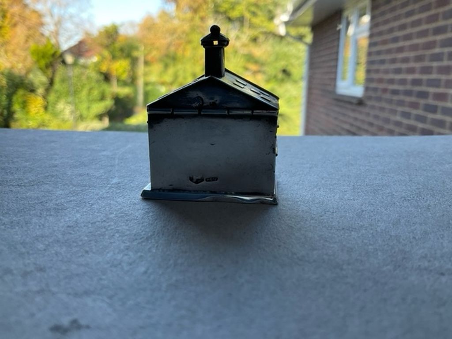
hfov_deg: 61.7
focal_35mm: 29
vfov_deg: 48.2
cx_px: 226
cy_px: 170
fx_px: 379
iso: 20
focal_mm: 3
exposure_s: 1/120
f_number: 1.8
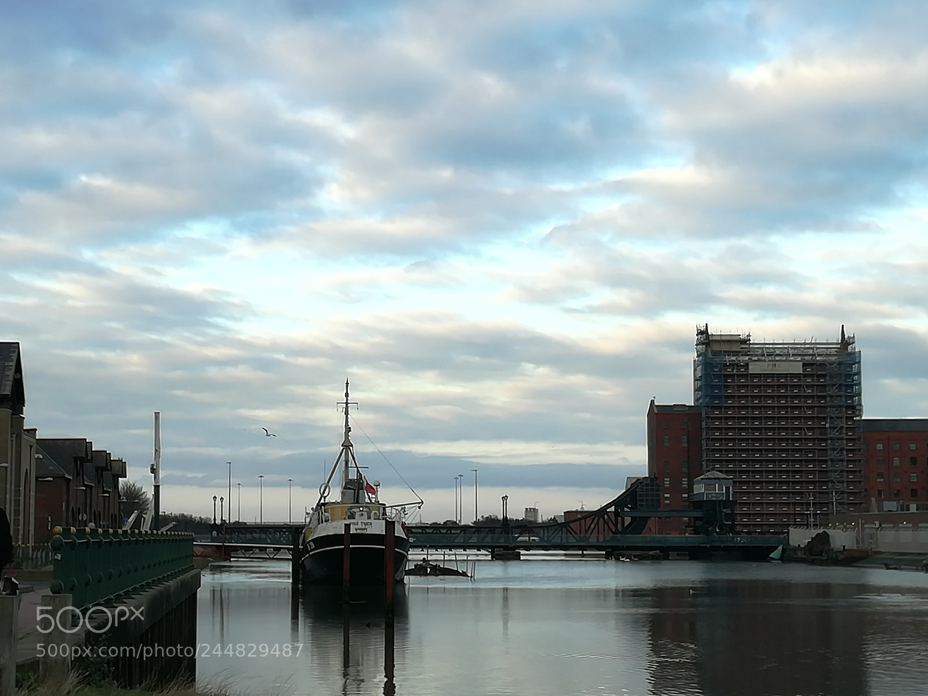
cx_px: 464
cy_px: 348
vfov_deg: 51.4
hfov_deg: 65.3
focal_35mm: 27
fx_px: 724
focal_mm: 3.79
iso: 50
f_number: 2
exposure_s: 1/326
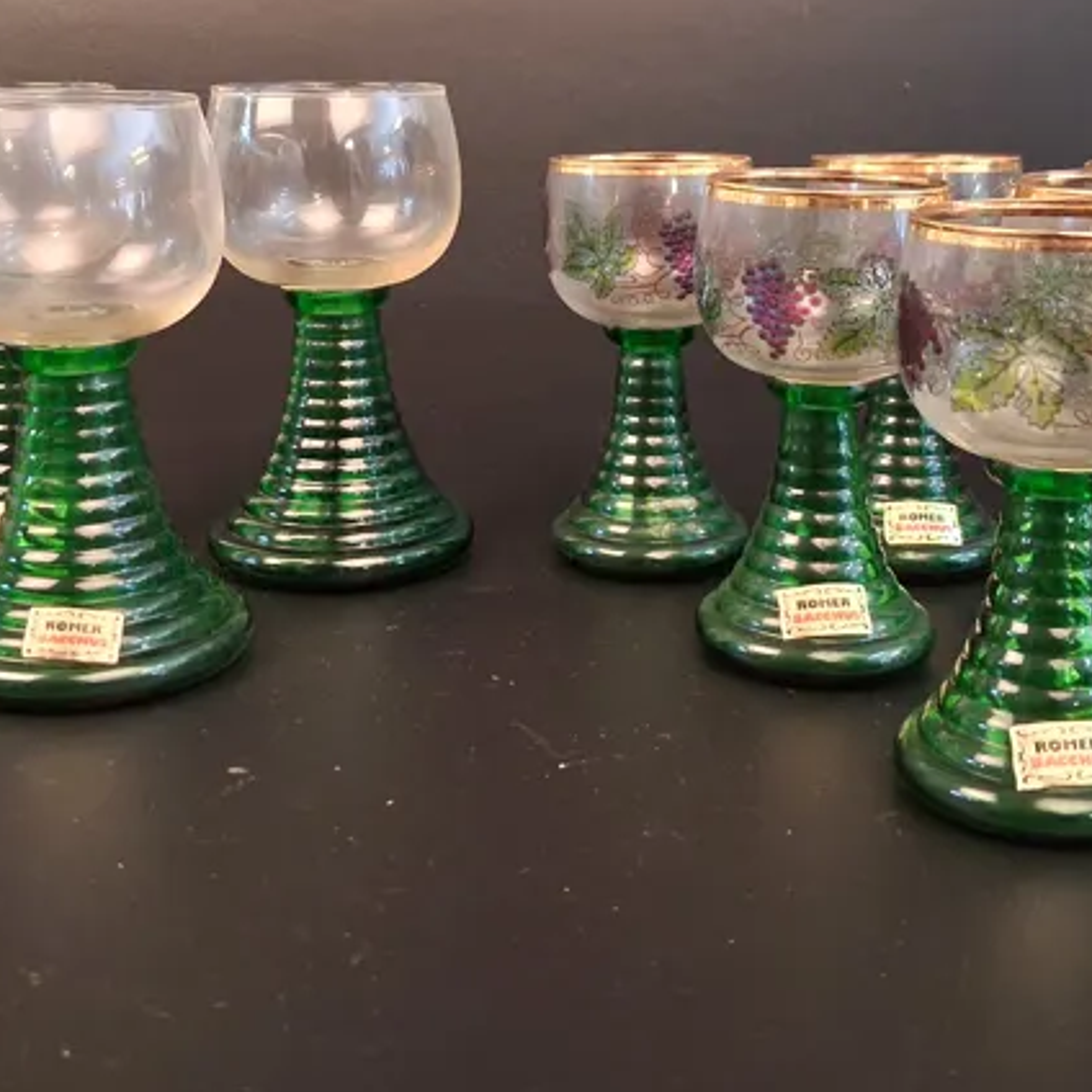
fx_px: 1606
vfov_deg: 37.1
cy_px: 361
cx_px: 569
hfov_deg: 37.5
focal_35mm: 45
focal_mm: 4
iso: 500
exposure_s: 1/33
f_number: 1.8
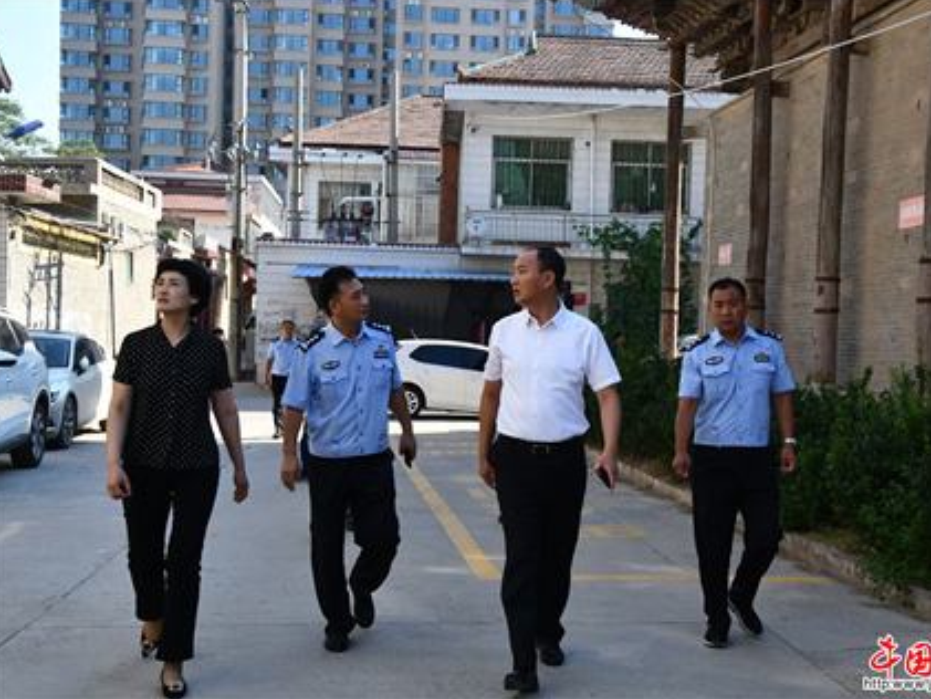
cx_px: 520
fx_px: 1238
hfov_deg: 41.2
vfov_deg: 31.5
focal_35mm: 46
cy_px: 347
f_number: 13
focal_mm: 28
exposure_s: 1/640
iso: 1250
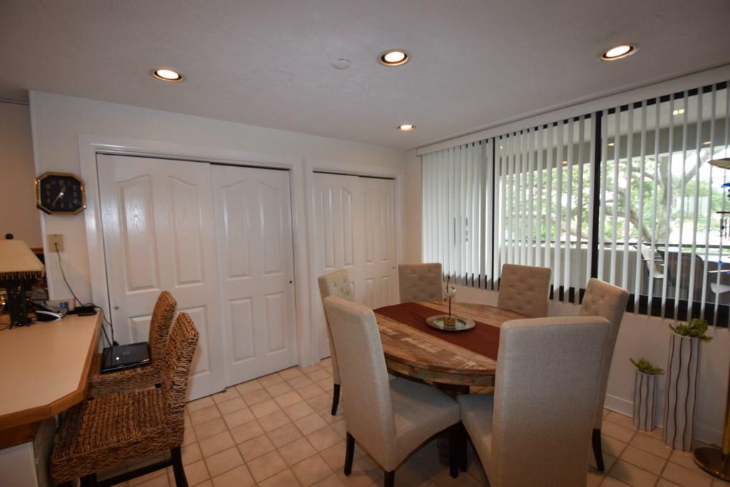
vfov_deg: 77.3
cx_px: 365
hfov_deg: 100.4
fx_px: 304
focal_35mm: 15
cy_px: 244
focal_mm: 10
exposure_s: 1/60
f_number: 4
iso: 320
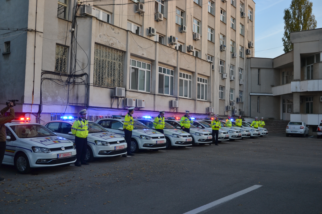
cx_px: 161
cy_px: 107
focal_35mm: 33
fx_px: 295
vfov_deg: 40.0
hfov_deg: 57.2
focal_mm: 22
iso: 250
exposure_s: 1/125
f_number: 5.6
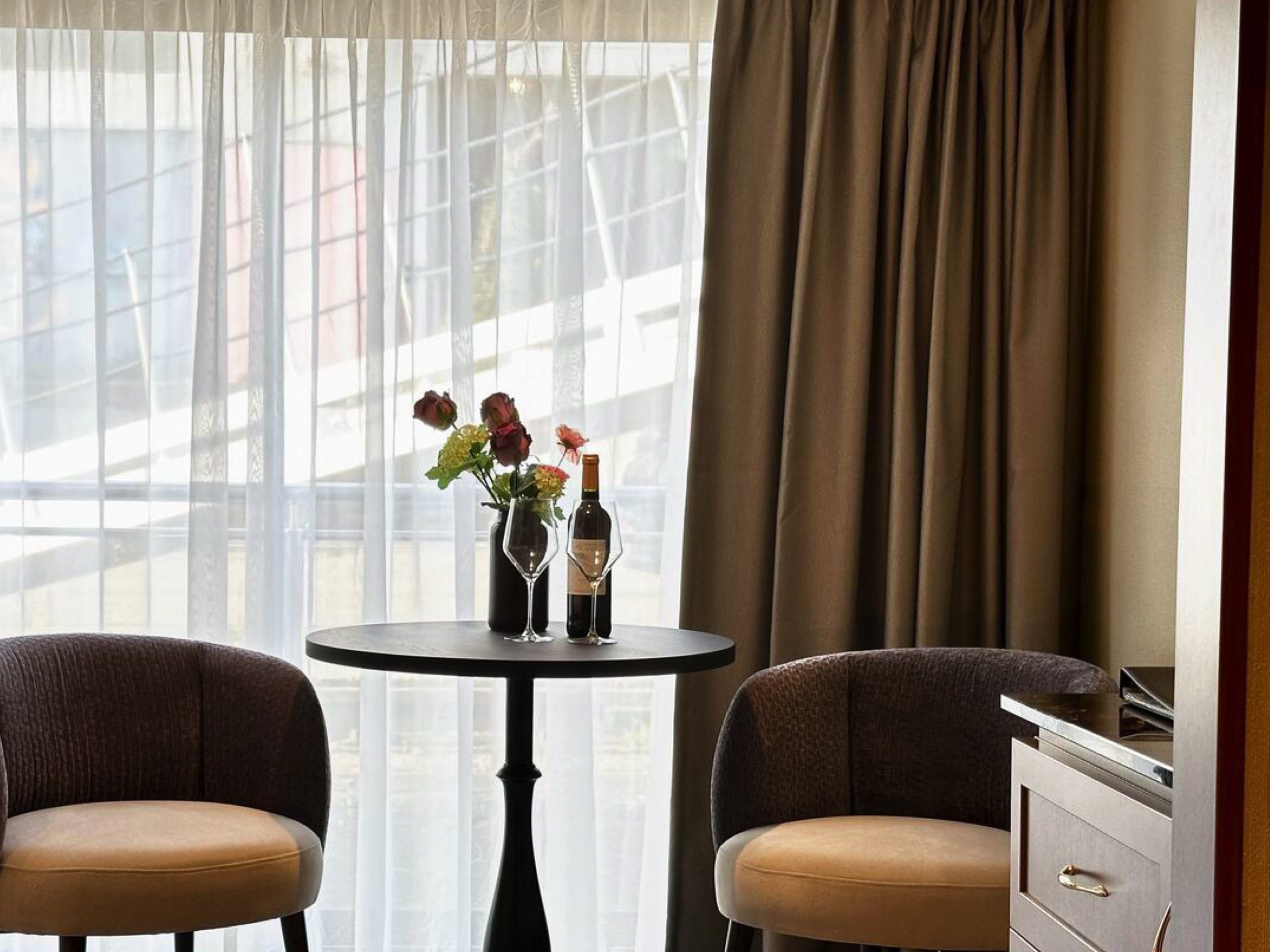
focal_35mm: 67
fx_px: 2458
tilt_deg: -4.4
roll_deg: -0.5
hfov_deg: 28.9
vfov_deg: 21.9
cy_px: 610
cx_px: 491
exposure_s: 1/50
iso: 80
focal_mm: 6.86
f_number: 1.78
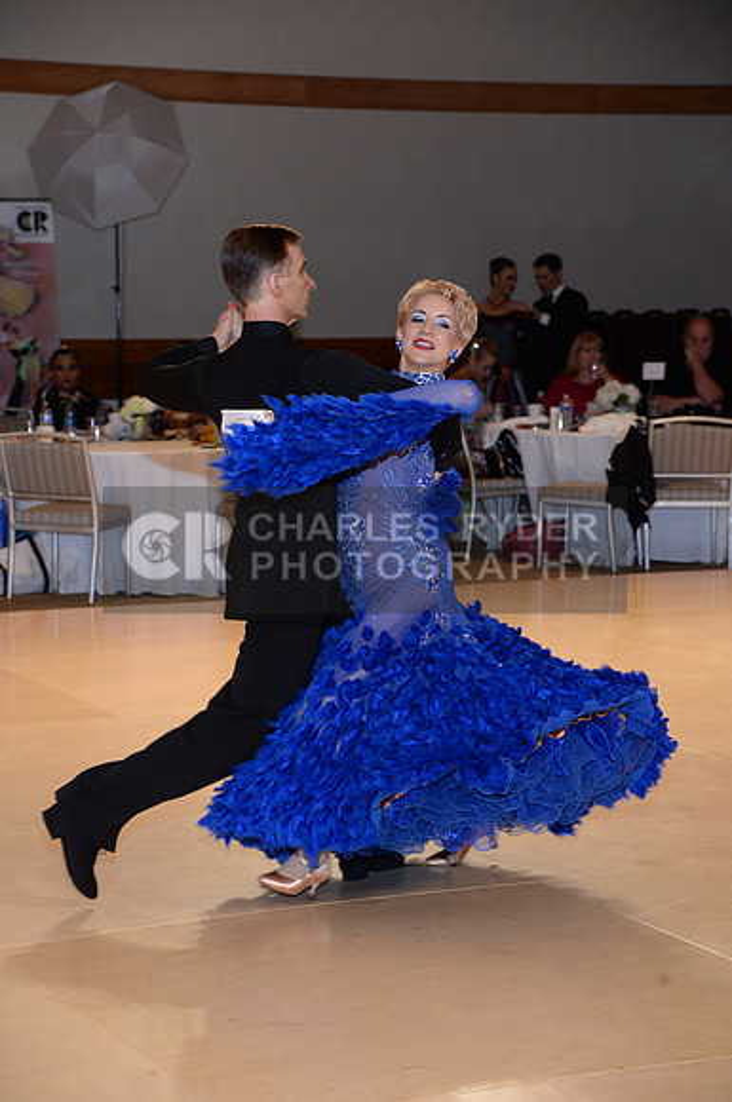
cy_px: 551
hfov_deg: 15.8
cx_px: 366
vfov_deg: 23.7
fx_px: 2631
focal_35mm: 86
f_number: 5.6
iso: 1250
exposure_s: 1/250
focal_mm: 86
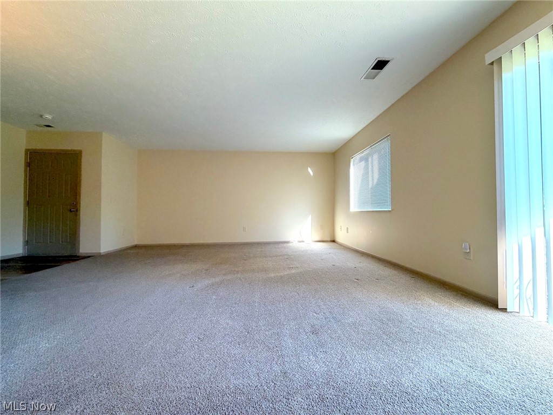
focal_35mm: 14
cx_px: 276
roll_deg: +0.1
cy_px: 208
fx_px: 224
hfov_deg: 102.1
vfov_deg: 85.7
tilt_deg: +1.7
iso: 250
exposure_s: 1/120
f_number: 2.2
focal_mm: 2.22
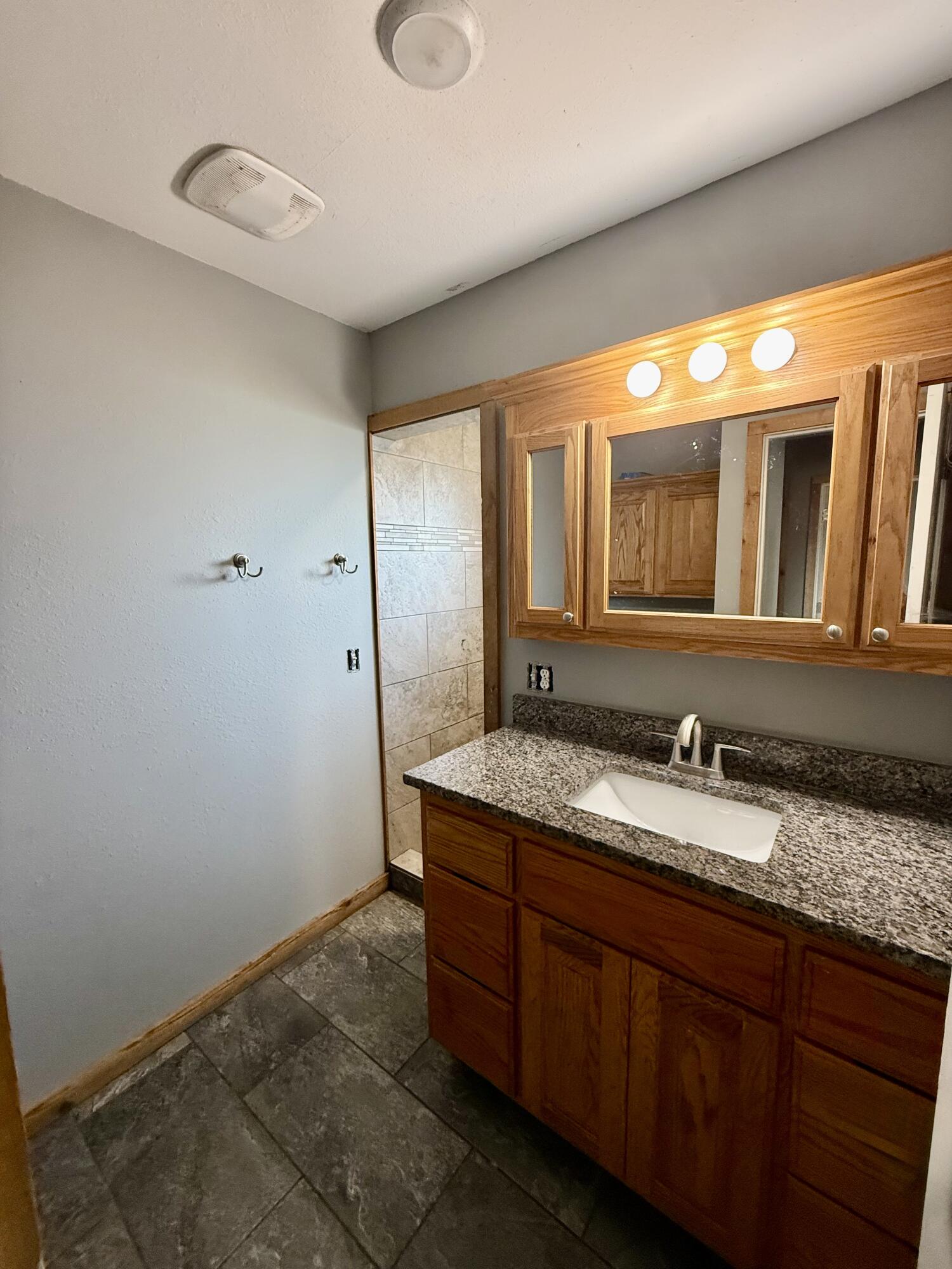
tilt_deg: -7.6
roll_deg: +0.4
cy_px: 634
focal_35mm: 14
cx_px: 476
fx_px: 513
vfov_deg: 102.1
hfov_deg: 85.7
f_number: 2.2
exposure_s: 1/60
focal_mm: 2.22
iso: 200
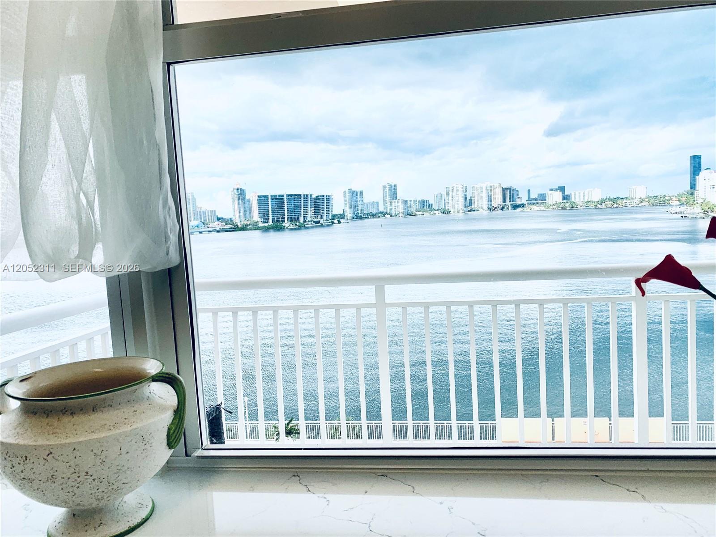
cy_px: 268
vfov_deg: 53.1
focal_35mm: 26
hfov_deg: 67.3
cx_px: 358
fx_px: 538
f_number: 1.8
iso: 25
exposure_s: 1/1065
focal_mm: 4.25
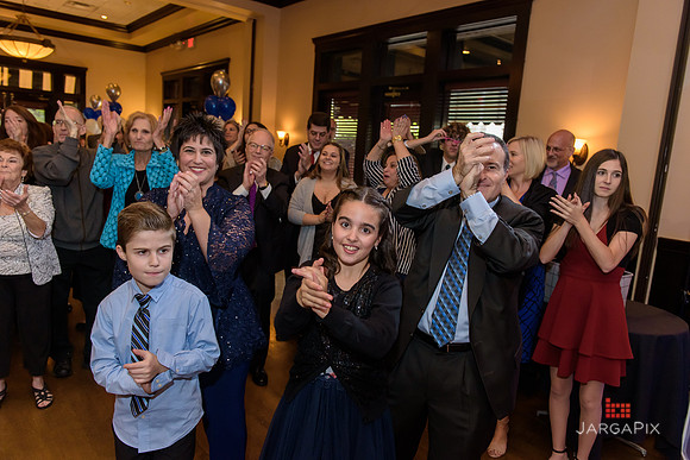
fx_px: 498
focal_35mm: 26
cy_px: 230
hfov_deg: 69.4
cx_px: 345
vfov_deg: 49.6
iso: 1600
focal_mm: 26
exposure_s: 1/125
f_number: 3.2
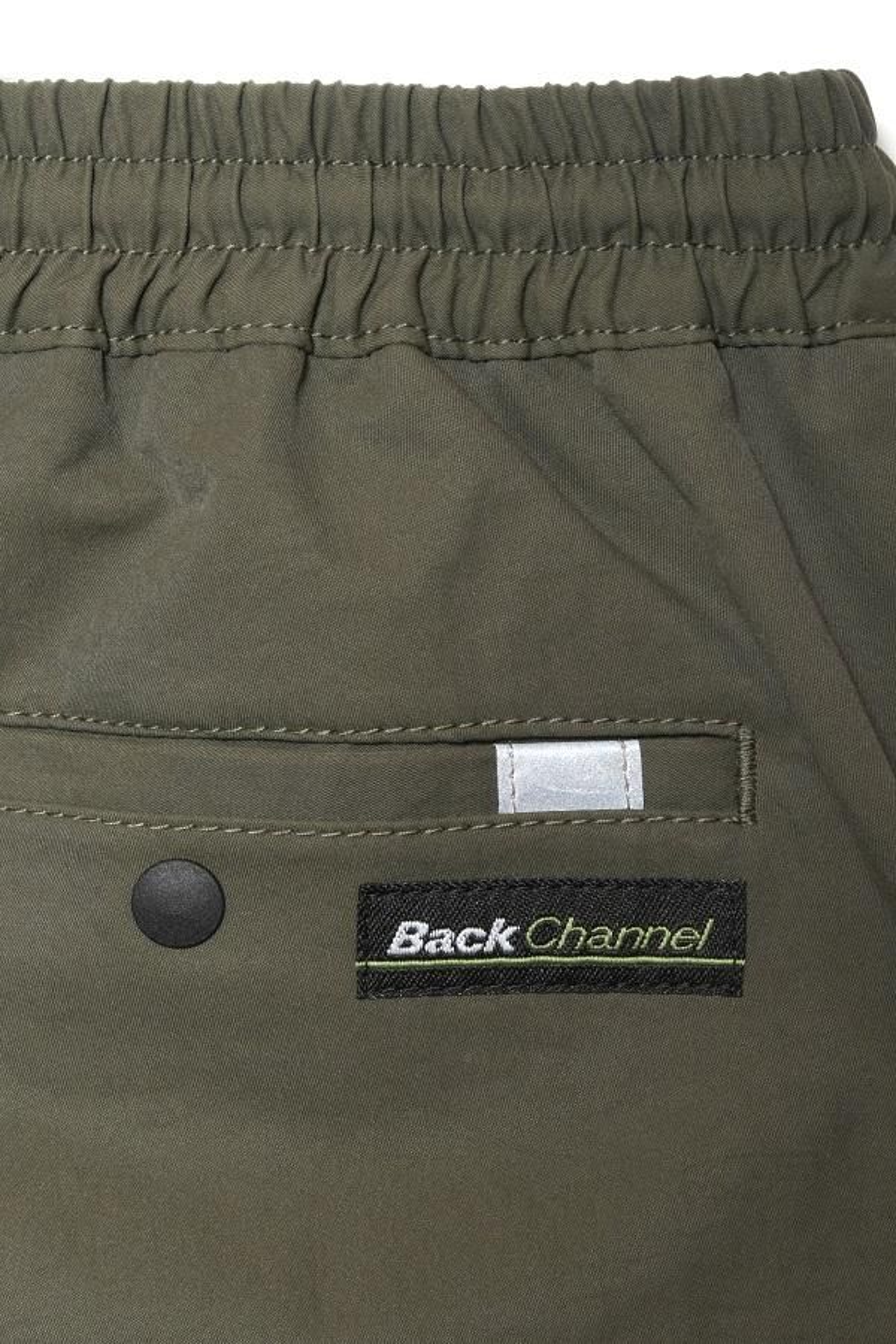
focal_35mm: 87
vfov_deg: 23.4
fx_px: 3248
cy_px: 672
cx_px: 448
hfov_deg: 15.7
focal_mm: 58
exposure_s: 1/200
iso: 100
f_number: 13
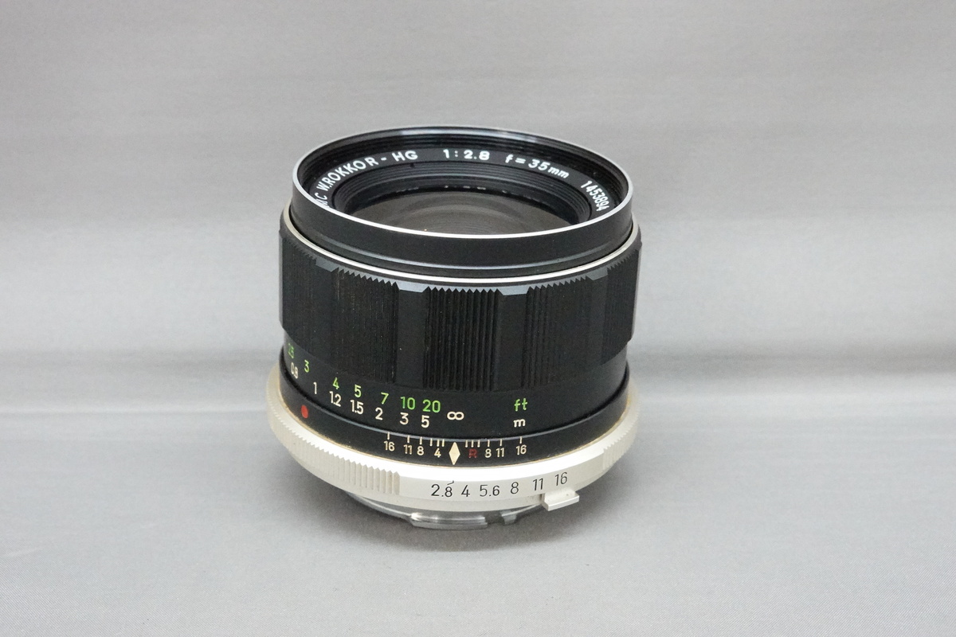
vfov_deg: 21.9
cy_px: 318
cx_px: 478
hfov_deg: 32.4
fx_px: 1646
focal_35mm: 62
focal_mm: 22.92
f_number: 8
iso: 6400
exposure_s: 1/80
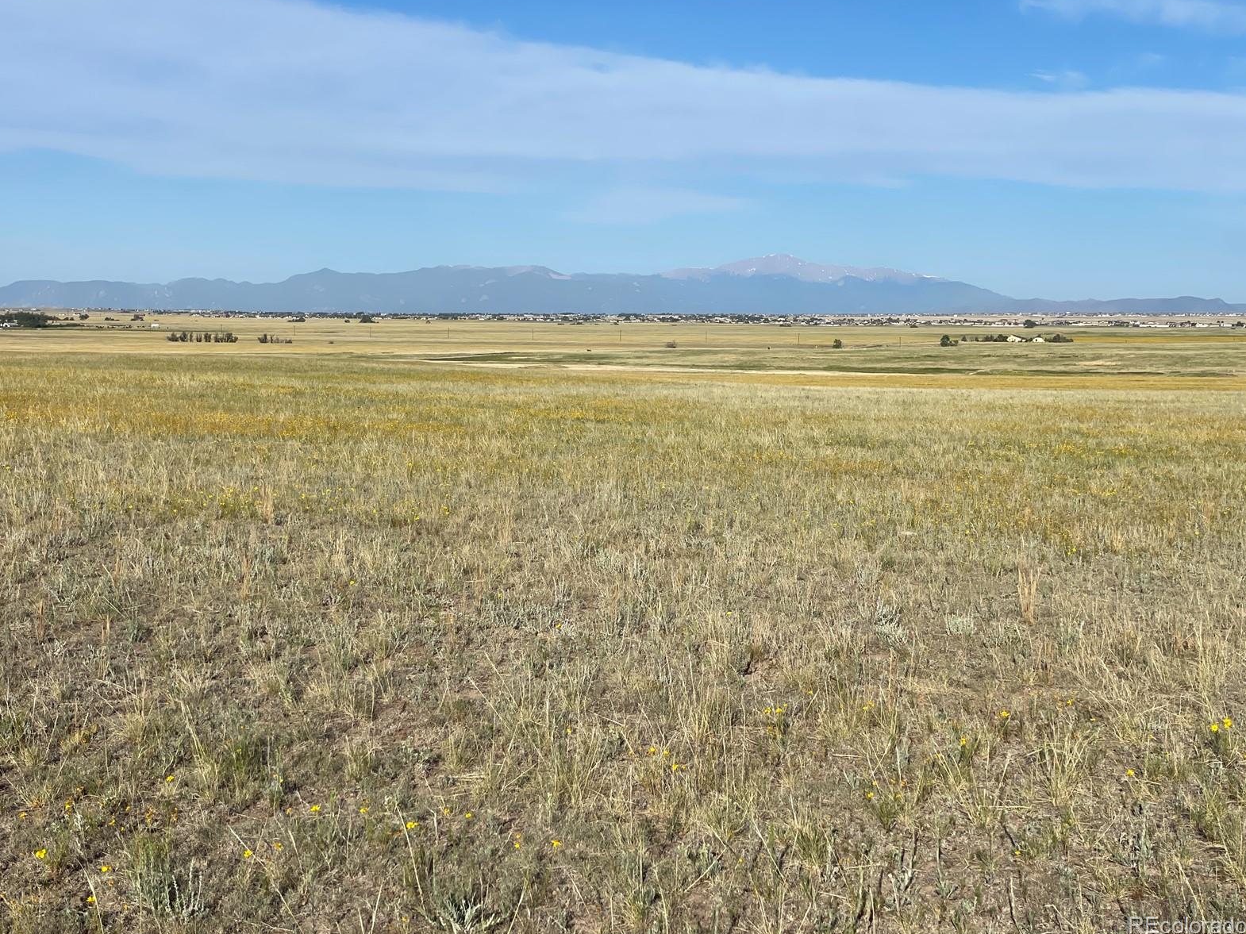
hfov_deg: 36.2
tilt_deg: -4.5
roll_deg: -0.8
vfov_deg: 27.5
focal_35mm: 53
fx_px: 1907
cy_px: 466
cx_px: 622
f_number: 2
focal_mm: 6
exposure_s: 1/2660
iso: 25
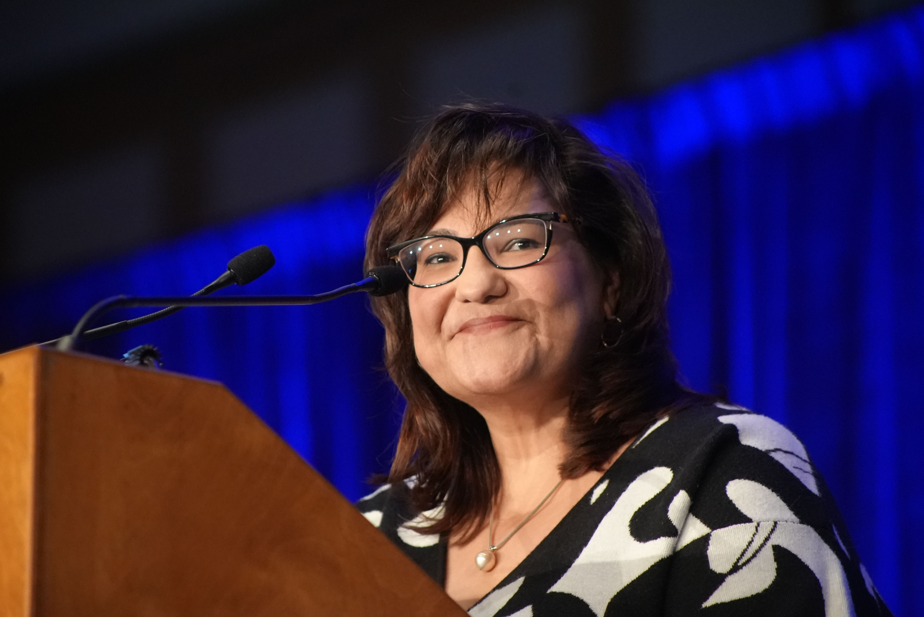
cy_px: 308
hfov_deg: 8.2
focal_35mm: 250
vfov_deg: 5.5
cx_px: 462
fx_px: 6420
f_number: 5.6
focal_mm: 250
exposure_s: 1/125
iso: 12800
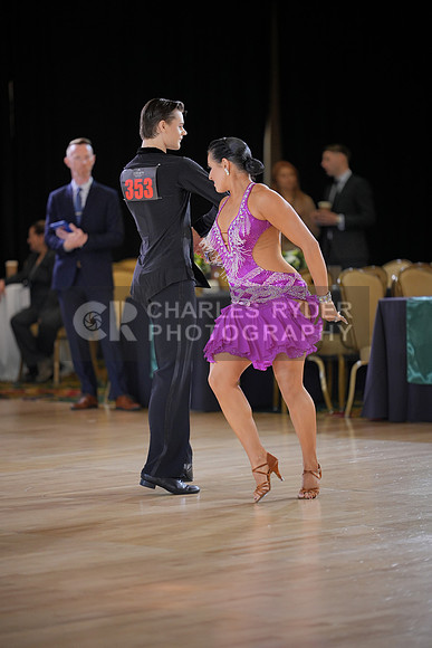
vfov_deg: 13.7
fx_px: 2698
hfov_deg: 9.2
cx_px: 216
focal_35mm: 150
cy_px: 324
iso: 1000
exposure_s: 1/500
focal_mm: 150
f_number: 2
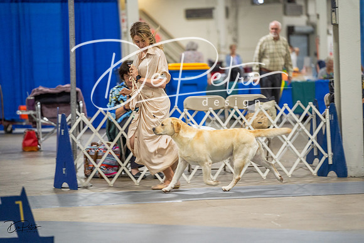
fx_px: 1537
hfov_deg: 13.5
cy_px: 122
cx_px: 182
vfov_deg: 9.0
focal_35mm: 152
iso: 2000
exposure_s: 1/160
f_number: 2.8
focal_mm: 152
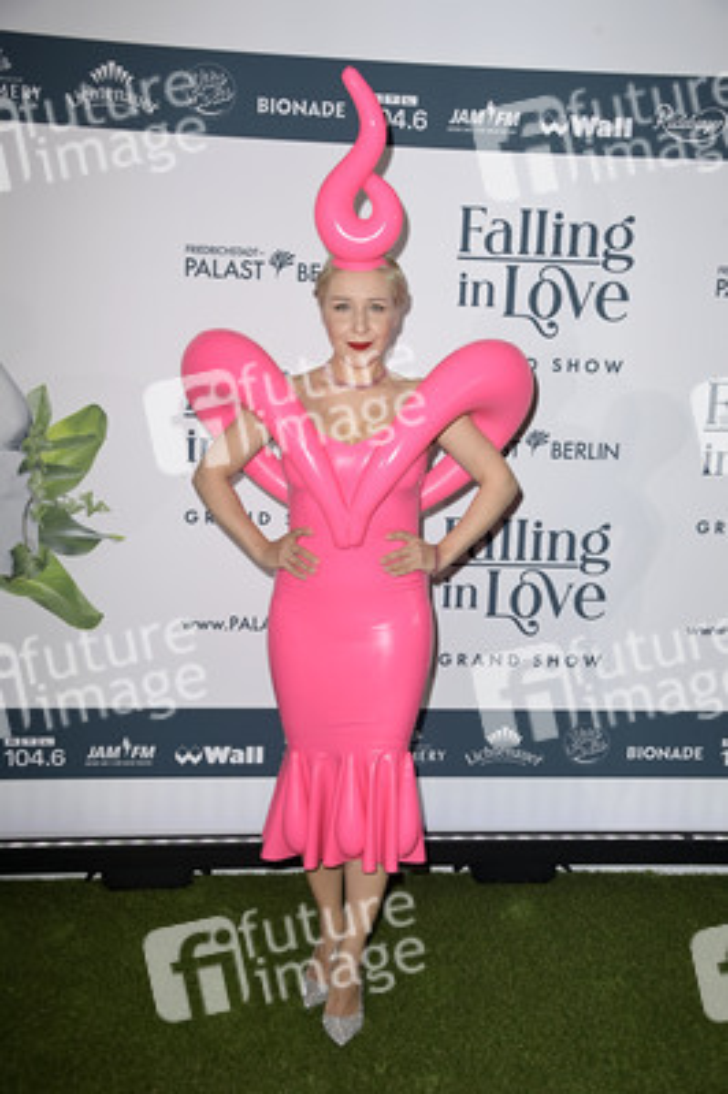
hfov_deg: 30.5
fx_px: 1337
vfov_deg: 44.5
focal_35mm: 44
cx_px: 364
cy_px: 547
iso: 640
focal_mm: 44
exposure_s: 1/250
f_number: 5.6
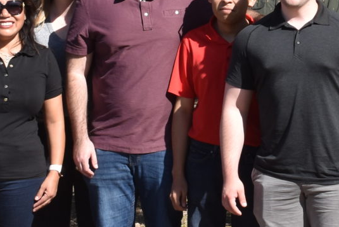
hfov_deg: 11.3
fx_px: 1690
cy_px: -40
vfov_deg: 7.6
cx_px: 374
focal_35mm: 179
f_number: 10
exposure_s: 1/400
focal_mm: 25
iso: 200
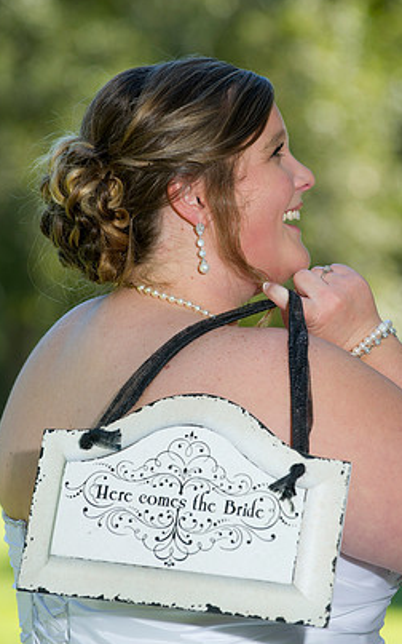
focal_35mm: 199
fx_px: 3487
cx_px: 227
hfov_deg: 6.6
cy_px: 313
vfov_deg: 10.5
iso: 200
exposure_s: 1/250
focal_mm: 175
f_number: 4.5
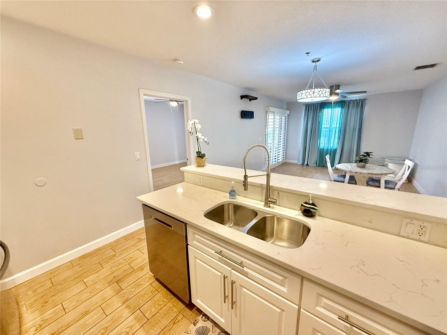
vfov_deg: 85.7
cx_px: 224
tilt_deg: -12.8
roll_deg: +0.5
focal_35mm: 14
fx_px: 181
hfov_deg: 102.1
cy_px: 168
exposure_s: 1/120
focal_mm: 2.22
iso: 250
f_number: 2.2
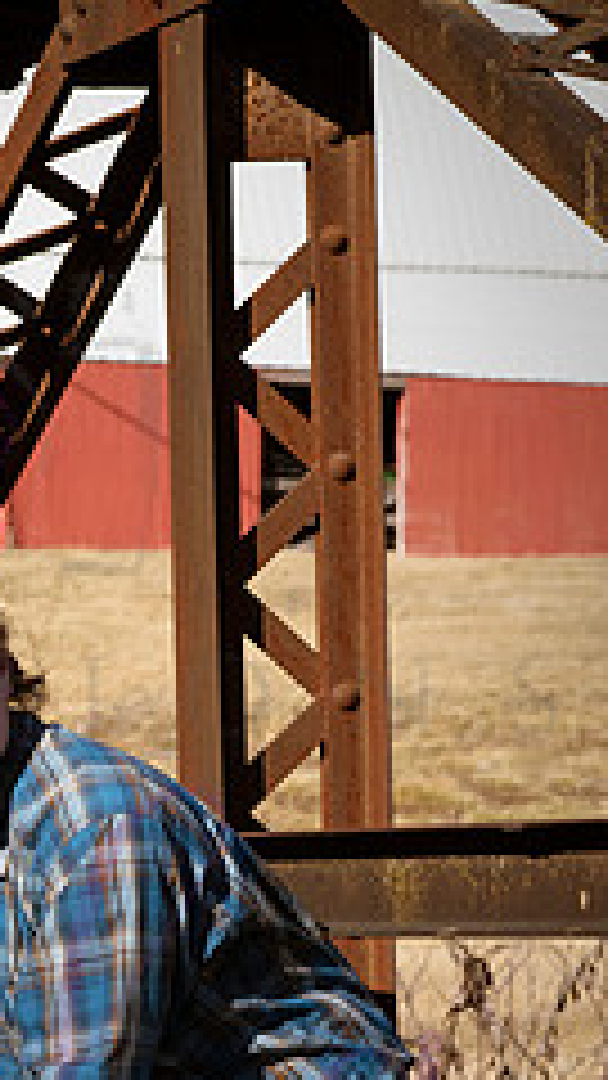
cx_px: -36
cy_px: 855
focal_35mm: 220
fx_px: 6305
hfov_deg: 5.5
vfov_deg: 9.8
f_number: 16
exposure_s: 1/800
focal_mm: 112
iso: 800
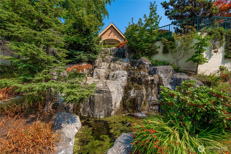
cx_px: 116
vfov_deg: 77.4
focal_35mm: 15
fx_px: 96
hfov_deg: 100.4
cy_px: 77
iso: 80
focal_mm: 15
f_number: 7.1
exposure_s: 1/250
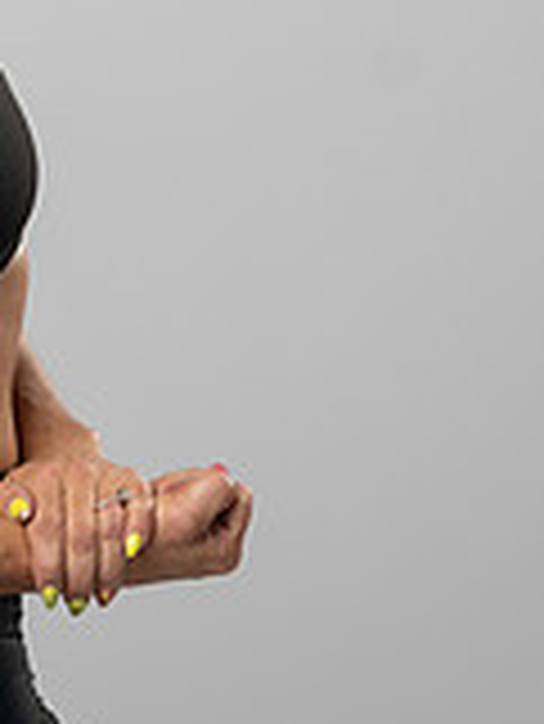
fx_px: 4771
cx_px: -81
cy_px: -40
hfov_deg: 6.5
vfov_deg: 8.6
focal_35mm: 228
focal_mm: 85
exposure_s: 1/160
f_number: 3.2
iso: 200
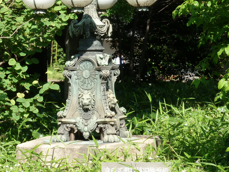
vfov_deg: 9.6
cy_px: 31
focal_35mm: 154
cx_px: 80
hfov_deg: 12.8
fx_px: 1019
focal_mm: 12.8
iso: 80
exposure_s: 1/250
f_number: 4.2
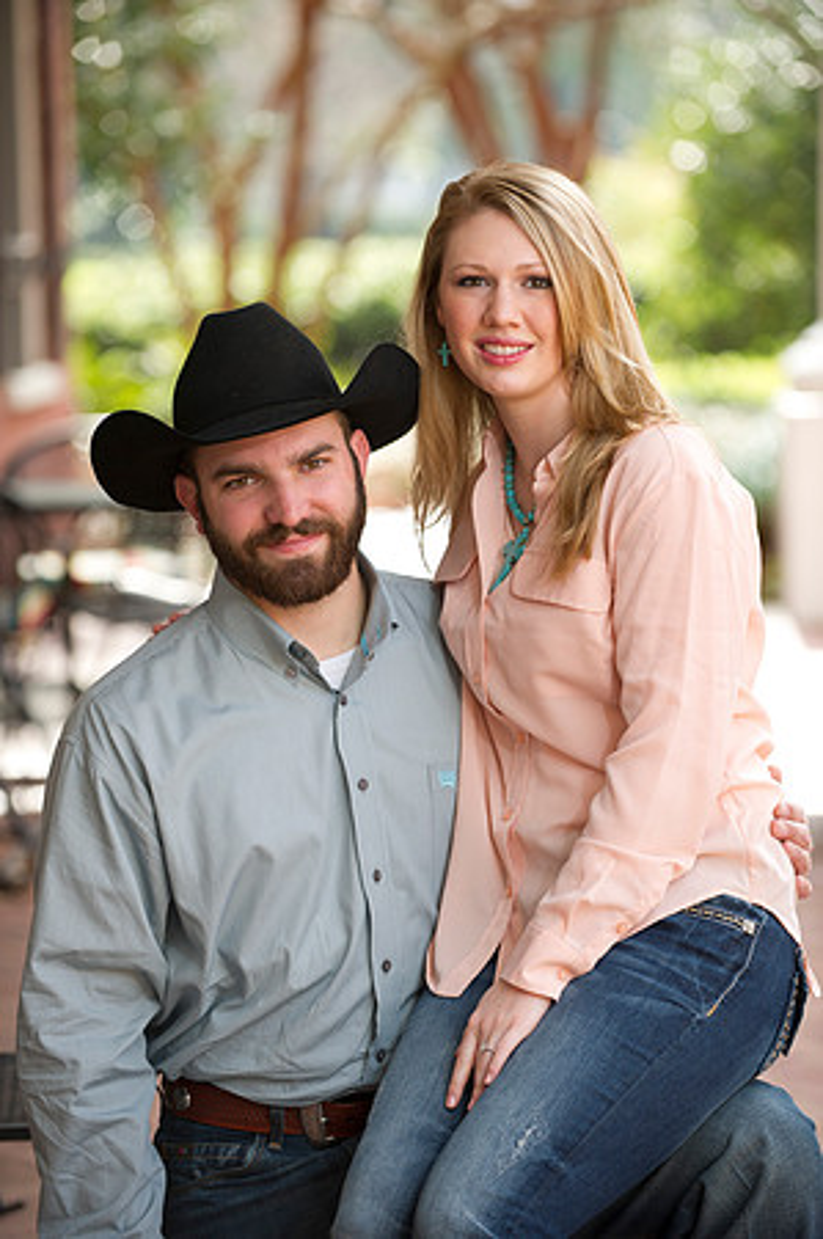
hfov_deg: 10.1
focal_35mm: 135
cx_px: 412
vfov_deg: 15.2
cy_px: 620
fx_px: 4640
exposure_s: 1/200
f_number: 3.2
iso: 250
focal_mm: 135
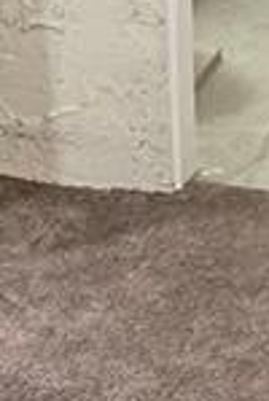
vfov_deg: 17.5
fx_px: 1305
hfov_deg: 11.7
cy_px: 223
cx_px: 70
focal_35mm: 117
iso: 800
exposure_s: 1/60
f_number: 2.2
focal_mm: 2.22
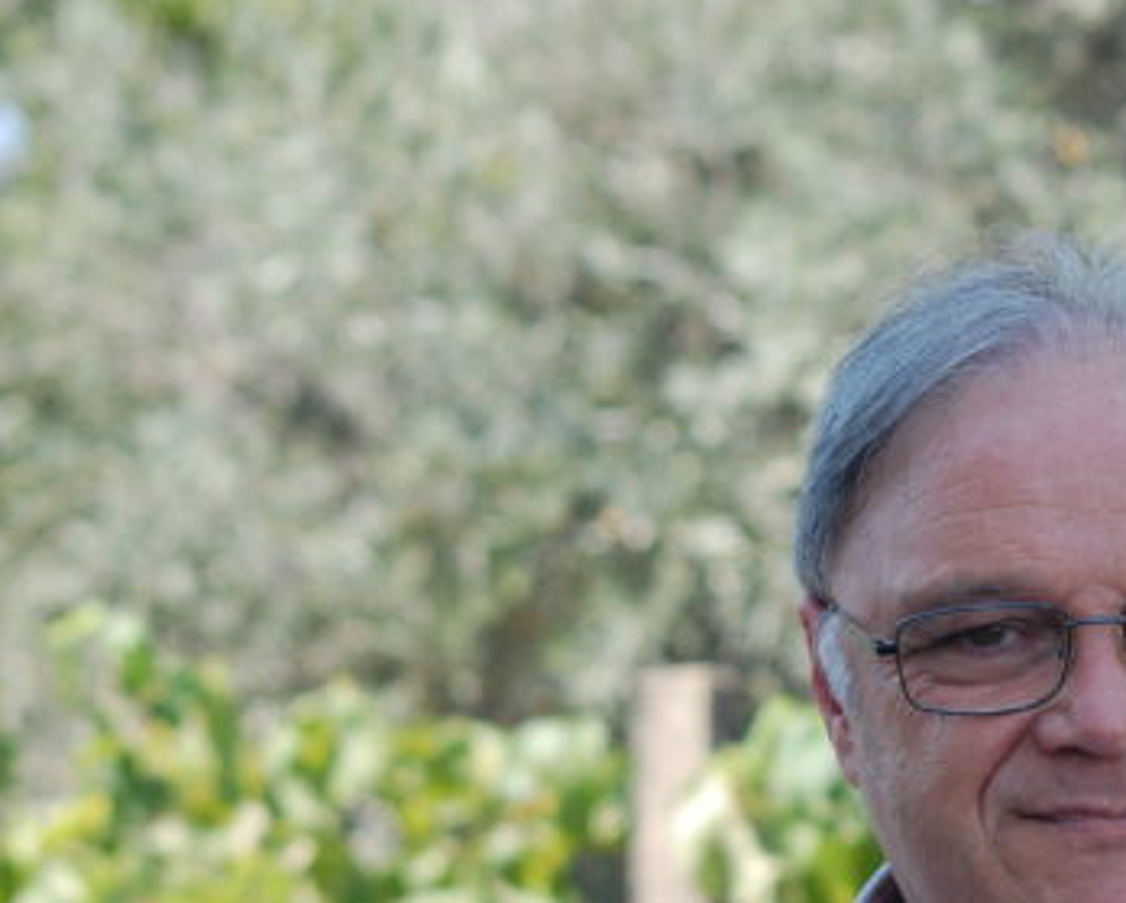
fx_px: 7071
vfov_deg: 7.3
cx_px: 1074
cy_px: 746
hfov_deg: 9.1
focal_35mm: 212
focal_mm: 70
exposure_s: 1/500
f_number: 5.6
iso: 360
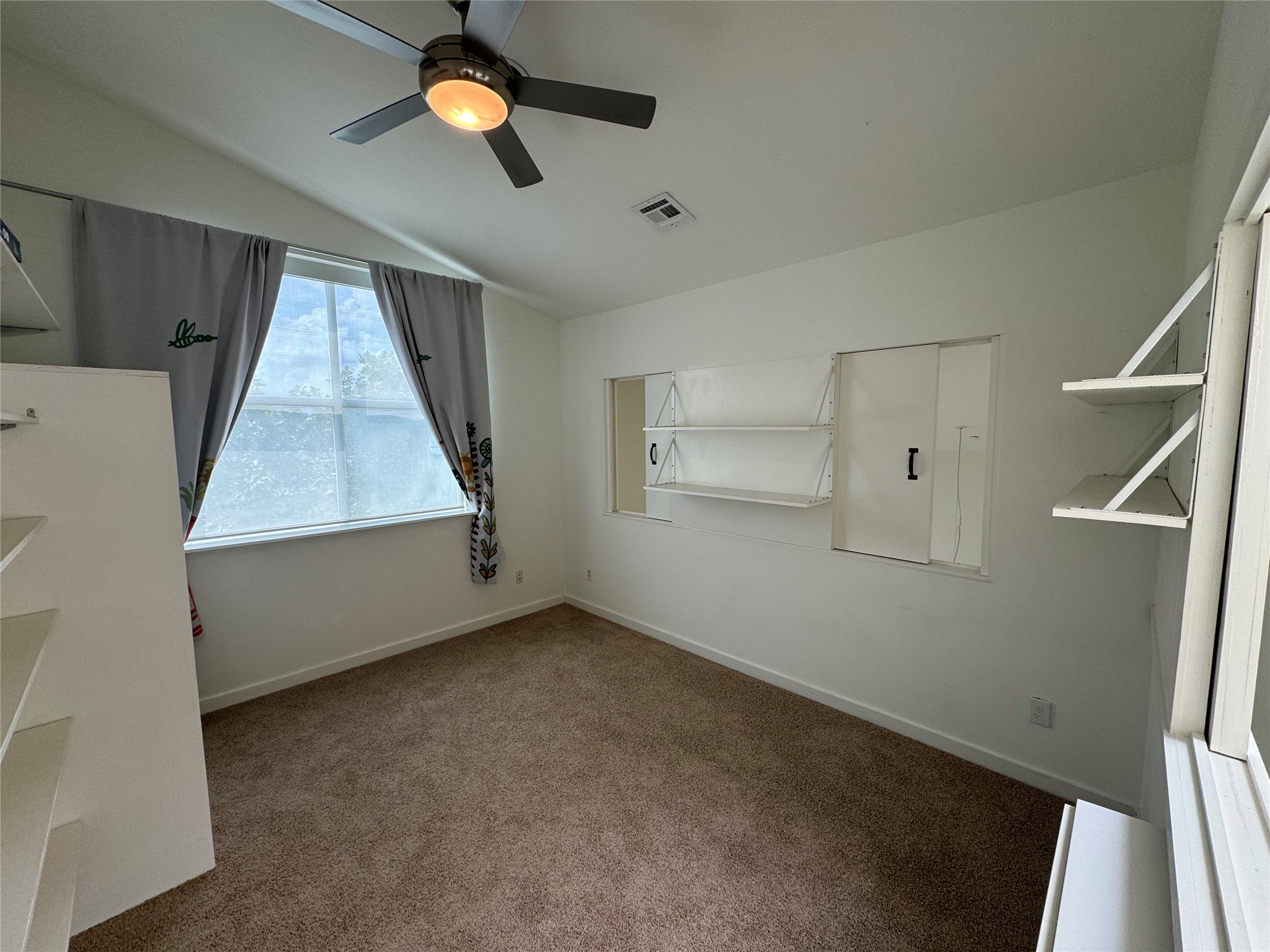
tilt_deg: -6.2
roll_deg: -0.4
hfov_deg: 102.1
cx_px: 635
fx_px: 514
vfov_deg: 85.7
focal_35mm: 14
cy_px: 476
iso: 80
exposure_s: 1/120
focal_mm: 2.22
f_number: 2.2
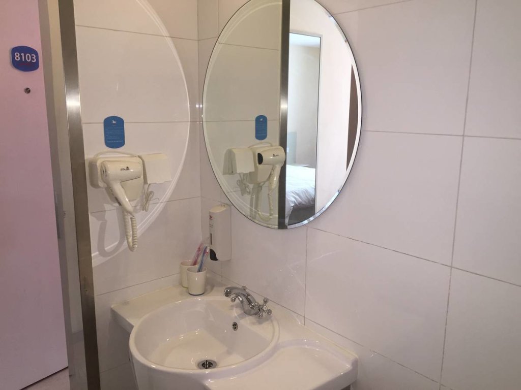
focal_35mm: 29
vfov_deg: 48.2
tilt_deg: -12.6
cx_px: 260
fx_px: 436
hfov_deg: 61.7
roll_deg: -0.5
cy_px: 195
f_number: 2.2
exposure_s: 1/30
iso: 80
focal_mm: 4.15
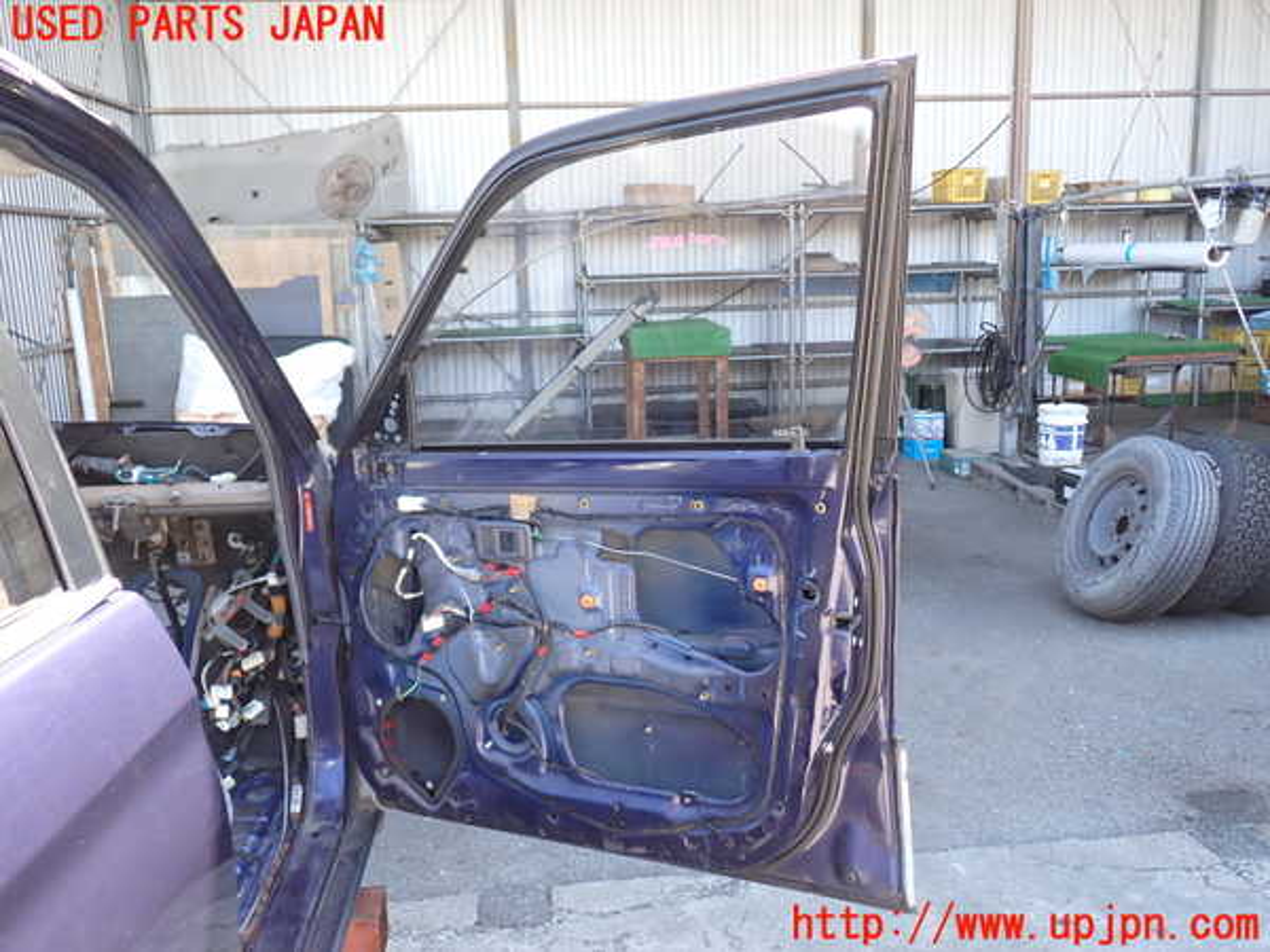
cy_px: 476
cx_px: 635
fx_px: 1101
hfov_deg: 60.0
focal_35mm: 30
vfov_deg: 46.8
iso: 100
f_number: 2.3
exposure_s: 1/80
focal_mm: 5.4
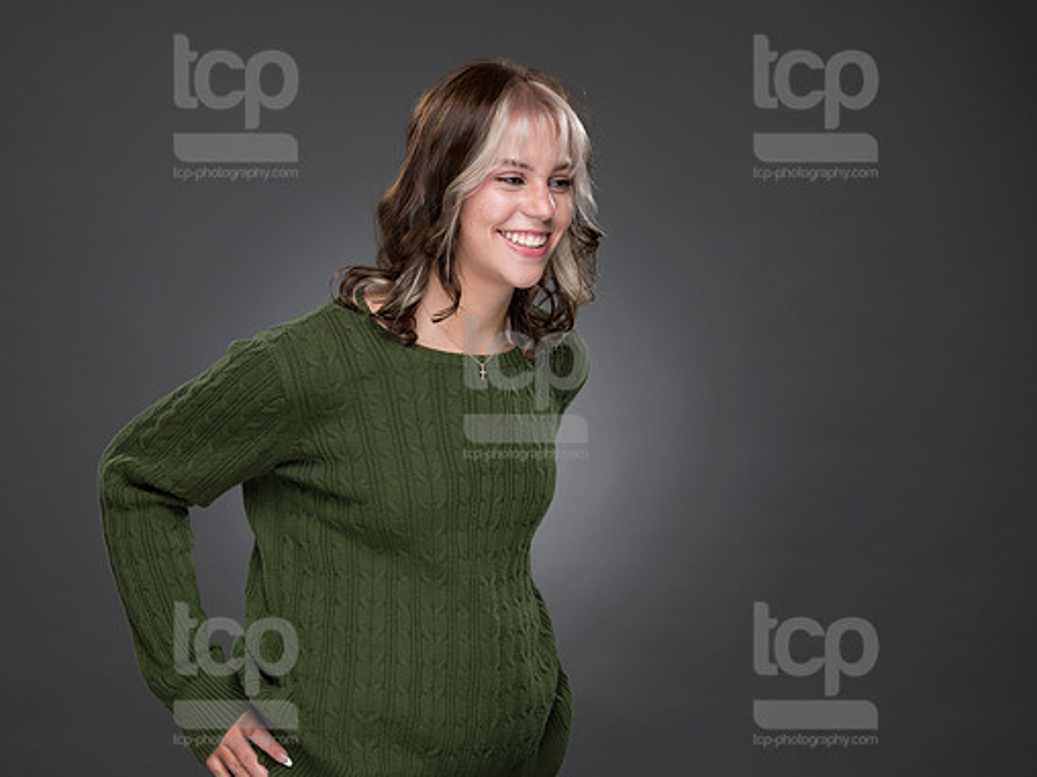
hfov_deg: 20.4
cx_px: 527
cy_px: 341
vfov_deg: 15.4
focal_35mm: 96
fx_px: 2876
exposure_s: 1/250
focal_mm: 78
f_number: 5.6
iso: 200
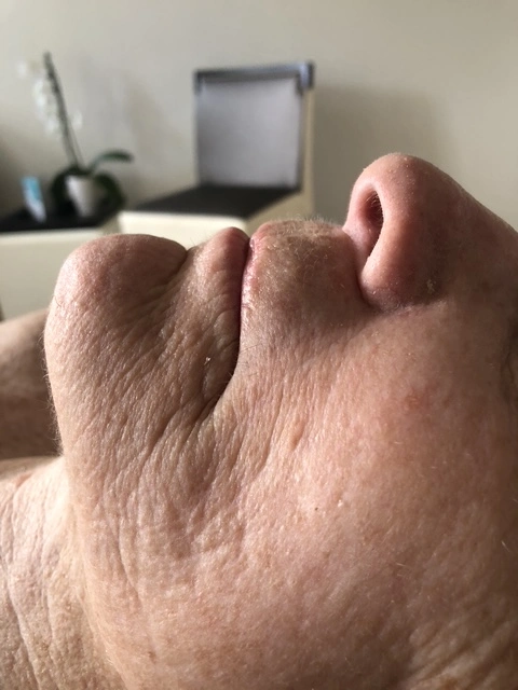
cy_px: 345
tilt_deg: -26.2
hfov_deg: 49.7
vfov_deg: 63.4
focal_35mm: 28
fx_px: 559
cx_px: 259
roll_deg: +4.8
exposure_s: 1/15
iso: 50
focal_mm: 4
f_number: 1.8
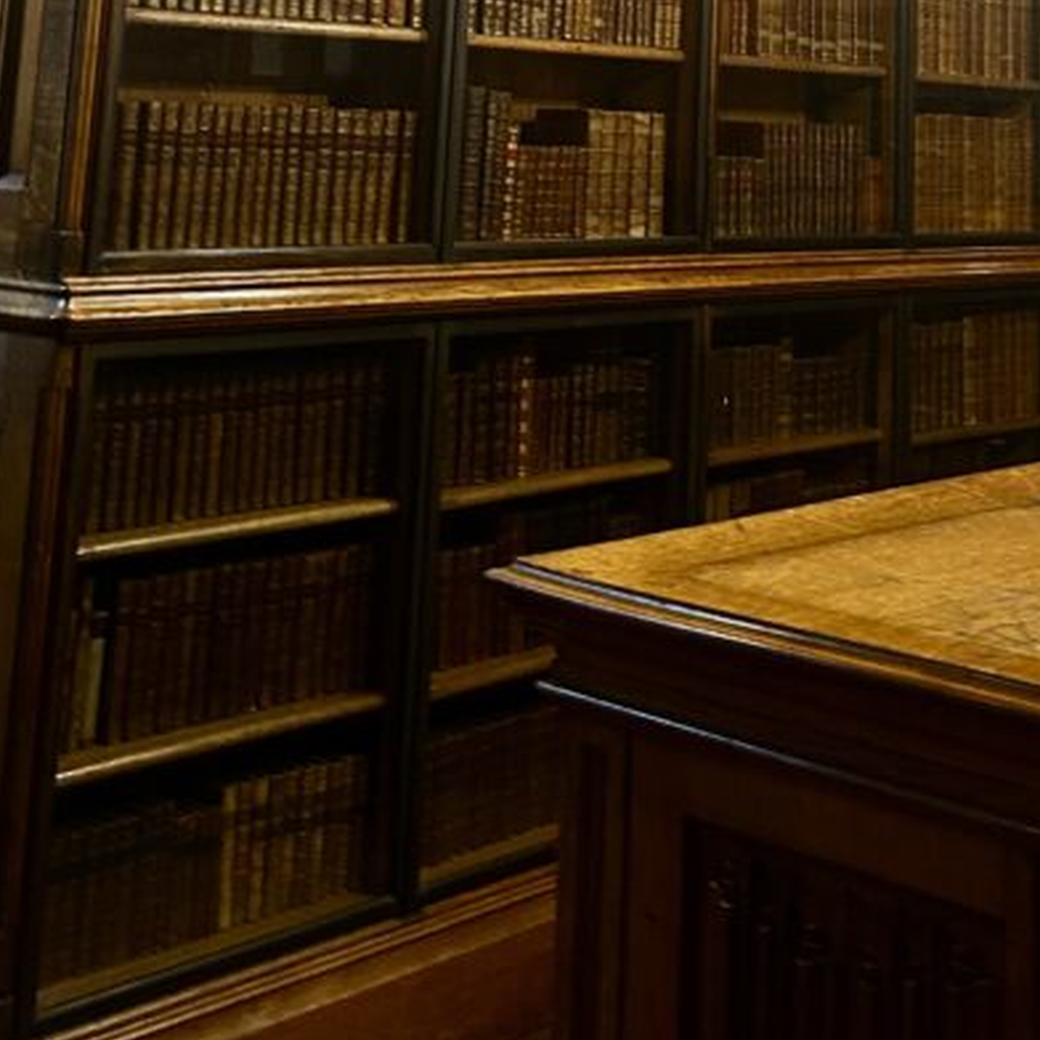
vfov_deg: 25.2
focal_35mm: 60
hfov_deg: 28.4
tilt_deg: +11.2
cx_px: 687
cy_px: -265
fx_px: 2039
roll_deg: -1.5
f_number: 1.5
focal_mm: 5.7
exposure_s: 1/34
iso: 640
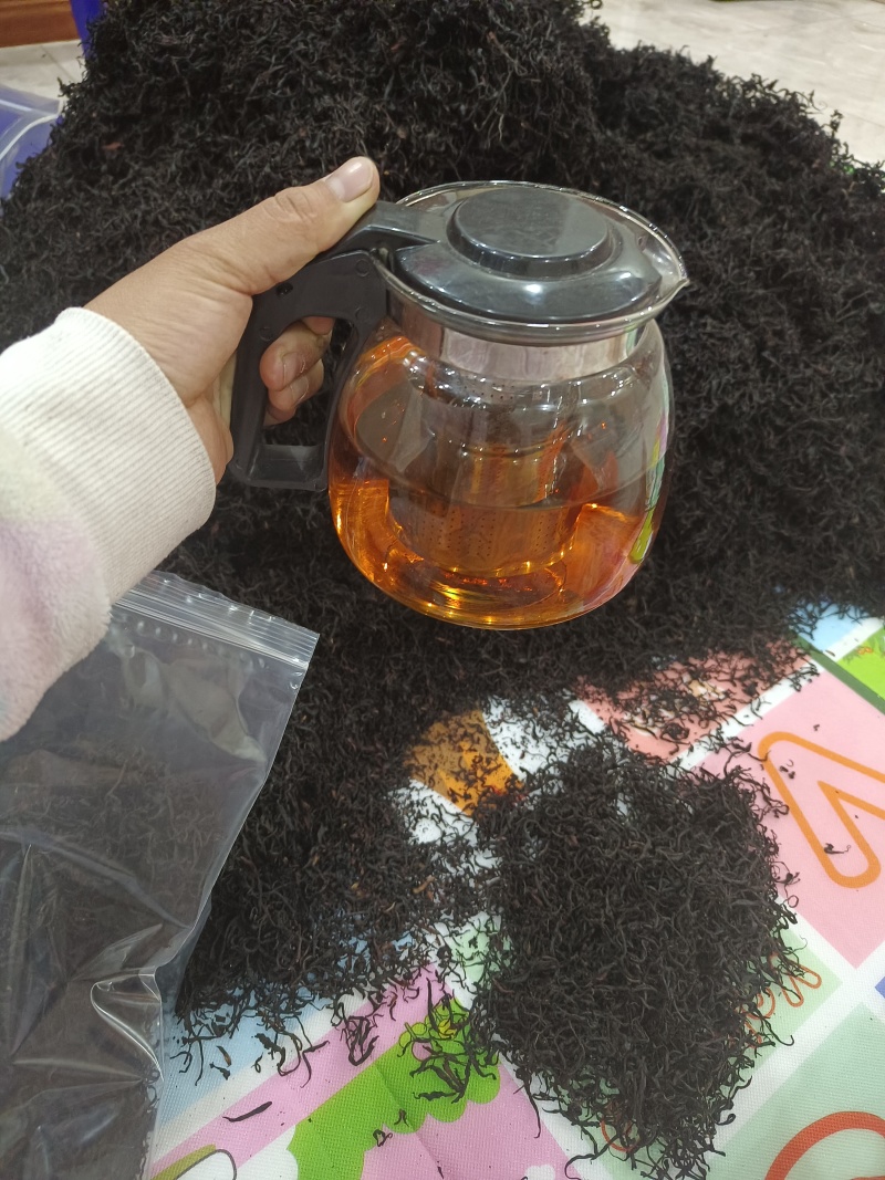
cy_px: 590
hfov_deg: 58.9
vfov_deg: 73.9
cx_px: 442
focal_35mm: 23
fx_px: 784
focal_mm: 5.59
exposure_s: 1/16.7
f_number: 1.88
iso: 3465
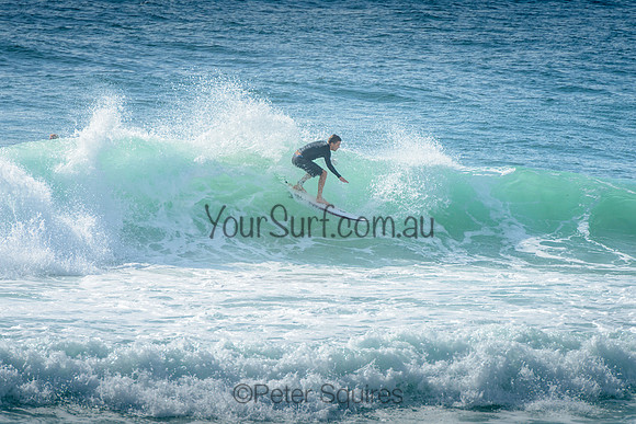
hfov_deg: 4.2
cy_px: 198
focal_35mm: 490
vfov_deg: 2.8
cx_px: 312
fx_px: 8666
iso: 200
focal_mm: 400
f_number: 9
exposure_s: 1/1600
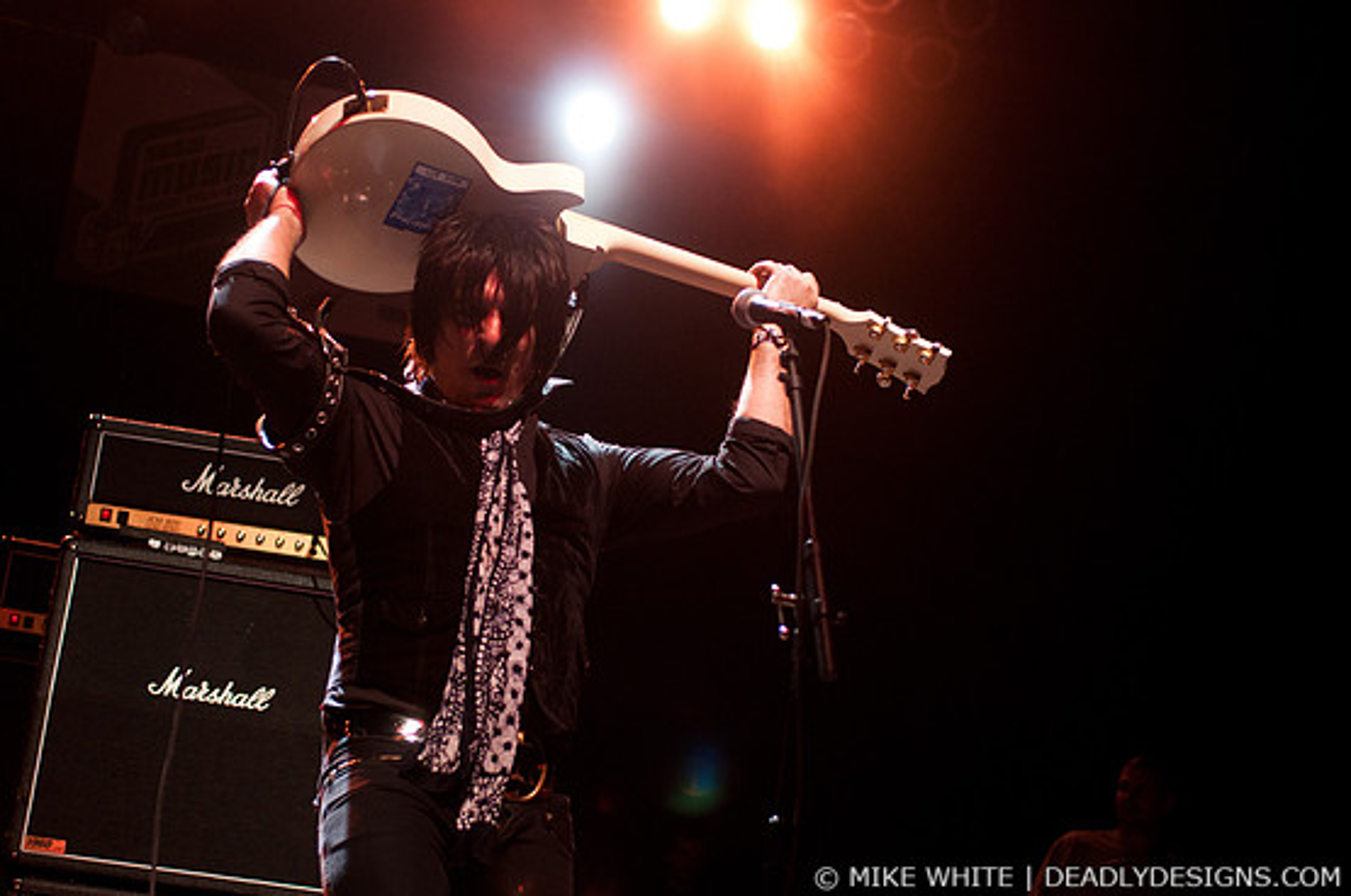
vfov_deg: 19.7
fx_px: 2585
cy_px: 430
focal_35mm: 69
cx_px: 648
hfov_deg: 29.3
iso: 800
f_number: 2.8
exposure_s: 1/250
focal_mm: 44
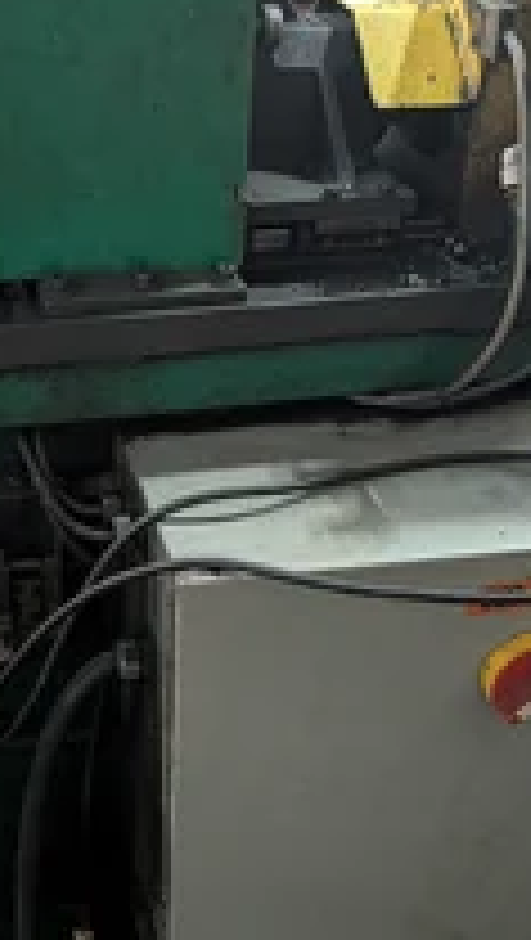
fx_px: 1248
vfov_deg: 41.2
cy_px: 544
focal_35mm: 50
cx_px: 232
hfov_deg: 24.0
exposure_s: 1/60
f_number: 1.68
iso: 1581
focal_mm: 6.9
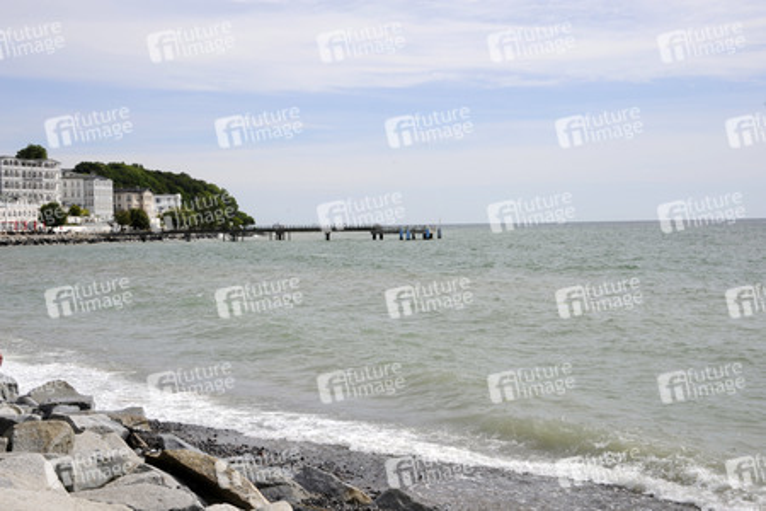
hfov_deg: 36.2
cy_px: 256
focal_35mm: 55
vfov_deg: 24.6
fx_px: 1170
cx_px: 383
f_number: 11
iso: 250
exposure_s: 1/500
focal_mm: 55
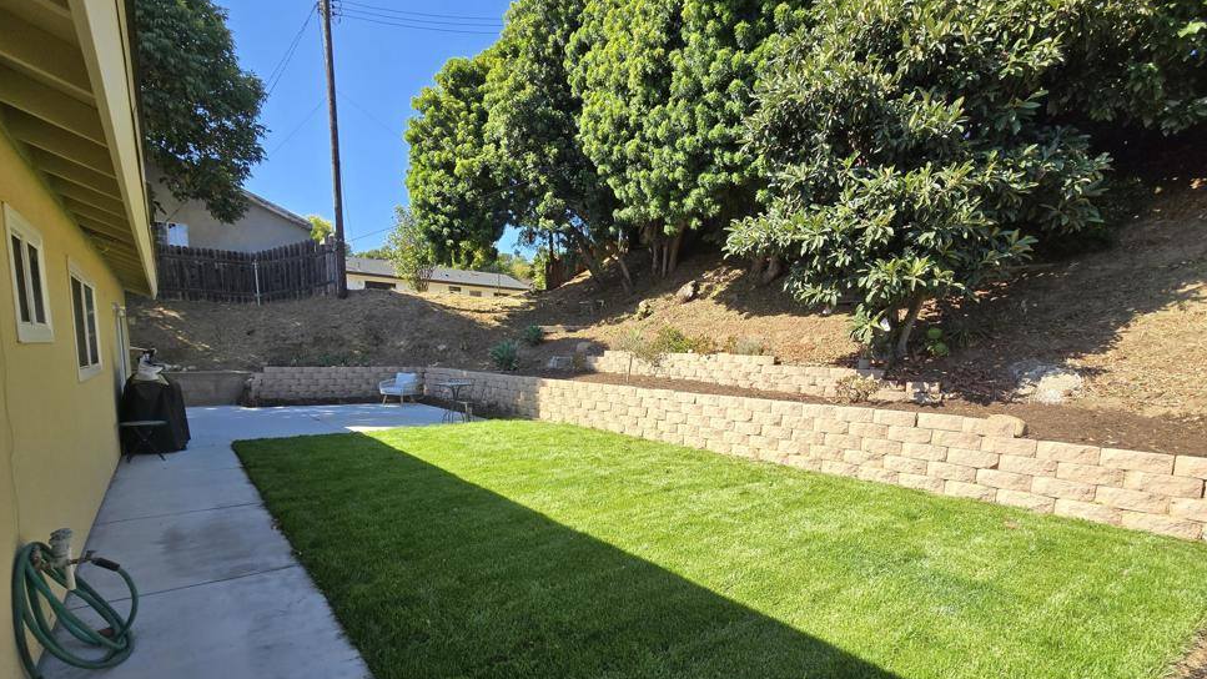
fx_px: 480
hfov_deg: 103.0
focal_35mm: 15
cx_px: 589
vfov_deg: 69.8
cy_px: 409
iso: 50
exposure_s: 1/834
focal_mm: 2.2
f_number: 2.2
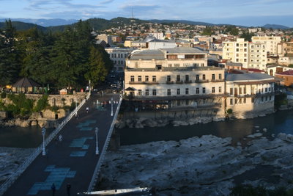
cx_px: 146
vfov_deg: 36.0
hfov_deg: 51.9
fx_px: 301
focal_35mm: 37
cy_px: 98
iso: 100
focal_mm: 25
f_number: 8
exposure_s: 1/40
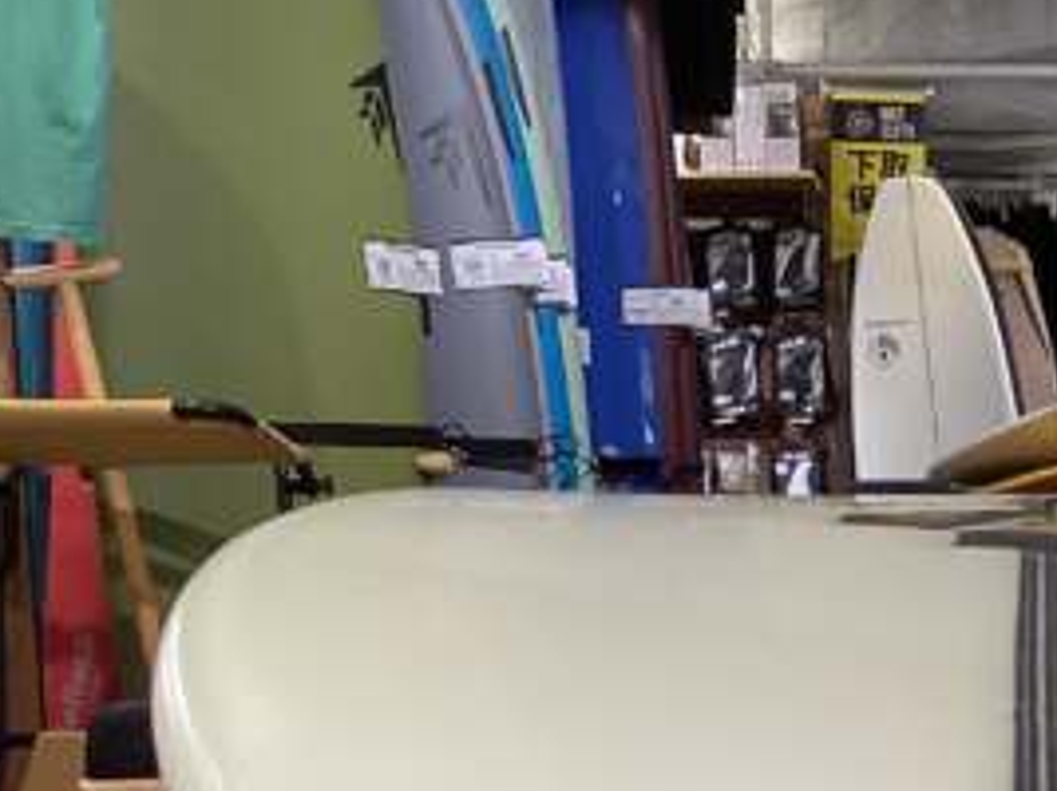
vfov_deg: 15.1
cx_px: 1140
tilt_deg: -11.0
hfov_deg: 20.2
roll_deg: +0.1
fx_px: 2838
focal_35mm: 93
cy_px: 1028
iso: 80
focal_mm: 3.3
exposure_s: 1/120
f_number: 2.4
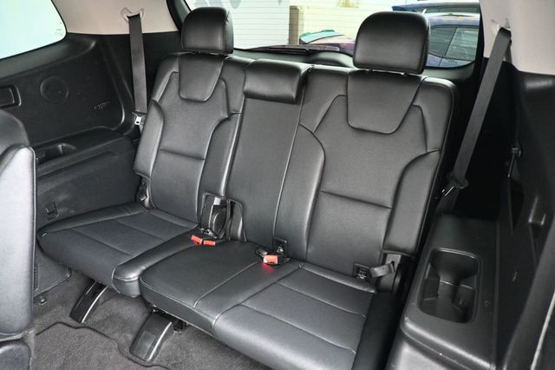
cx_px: 278
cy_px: 185
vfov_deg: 53.1
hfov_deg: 73.8
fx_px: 370
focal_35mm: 24
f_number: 3.5
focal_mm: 16
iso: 4500
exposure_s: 1/60
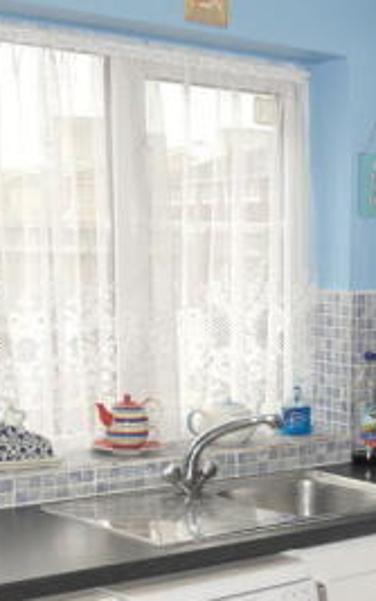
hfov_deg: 16.2
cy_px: 449
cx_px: 526
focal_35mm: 75
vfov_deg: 27.1
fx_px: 1229
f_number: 3.5
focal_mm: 20
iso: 200
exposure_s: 1/40
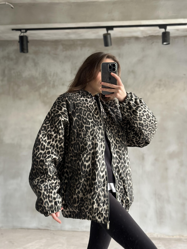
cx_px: 94
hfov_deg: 30.3
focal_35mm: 48
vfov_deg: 39.7
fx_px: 346
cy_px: 124
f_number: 1.78
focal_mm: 6.86
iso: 320
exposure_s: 1/60
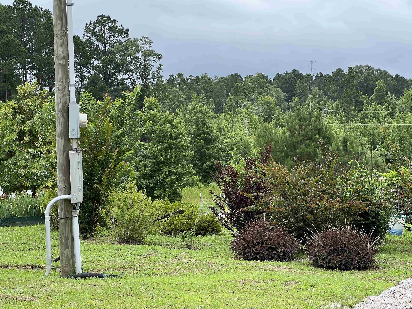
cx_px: 206
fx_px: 916
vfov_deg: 19.1
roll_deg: +2.3
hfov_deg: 25.3
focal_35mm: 77
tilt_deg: -1.1
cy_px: 154
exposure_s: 1/303
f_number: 2.8
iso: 32
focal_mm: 9
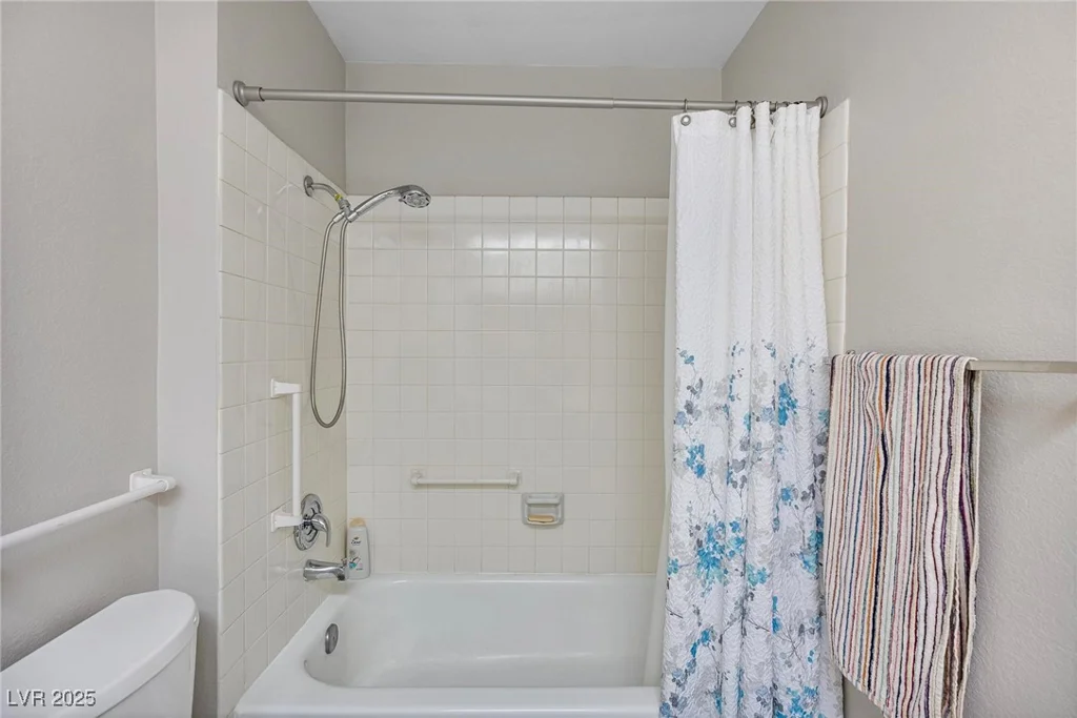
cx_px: 538
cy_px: 359
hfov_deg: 96.7
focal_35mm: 16
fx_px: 479
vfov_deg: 73.8
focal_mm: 16
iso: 320
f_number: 6.3
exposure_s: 1/6
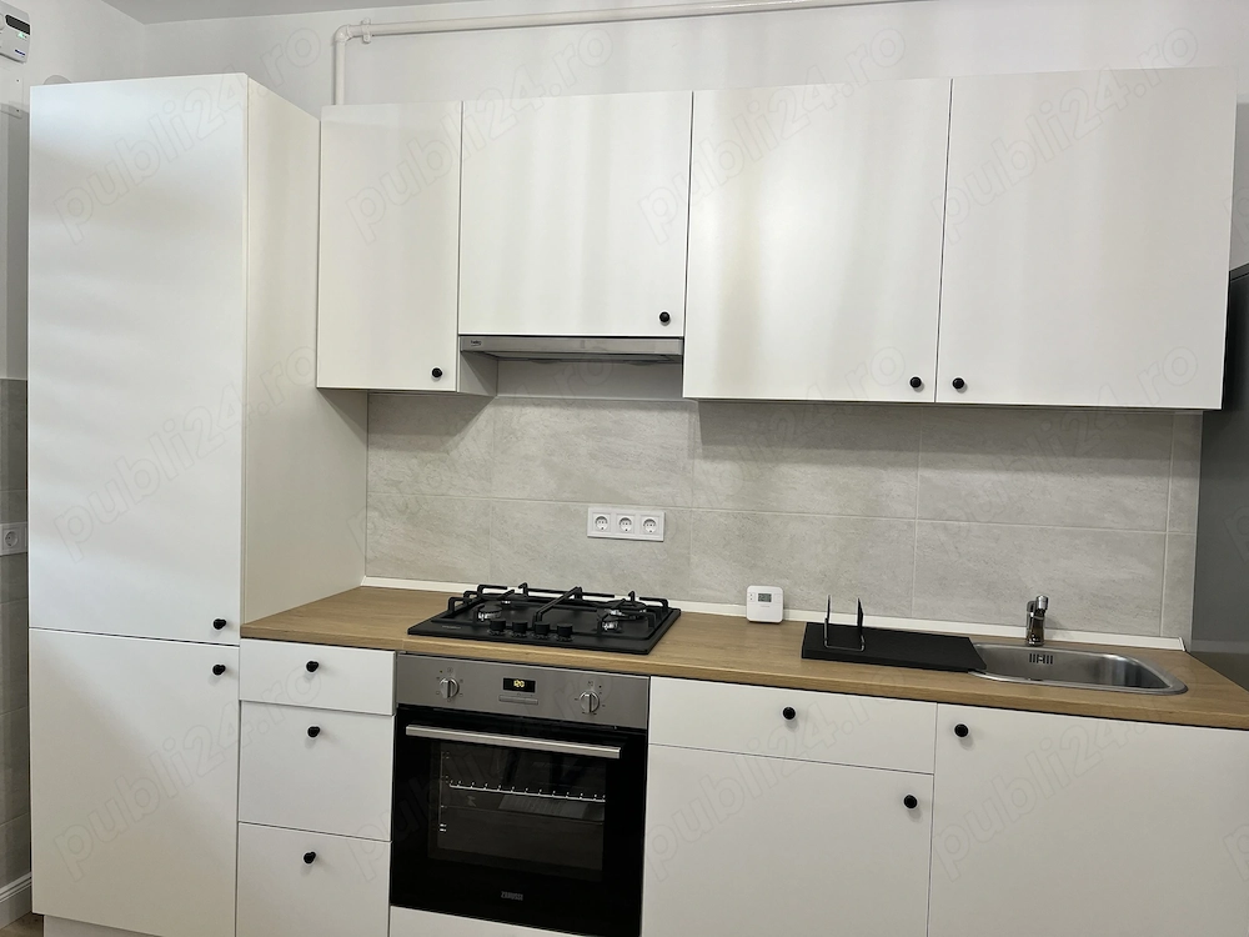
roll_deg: -1.3
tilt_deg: -2.6
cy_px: 468
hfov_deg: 67.3
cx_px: 624
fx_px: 938
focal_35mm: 26
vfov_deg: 53.1
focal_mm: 5.1
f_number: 1.6
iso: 80
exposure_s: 1/100
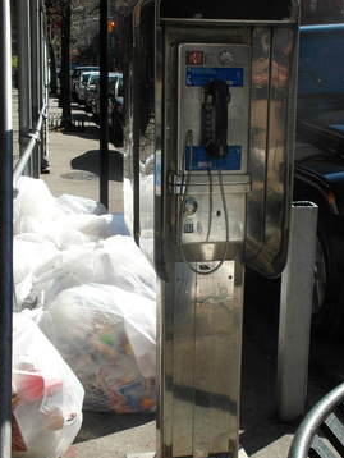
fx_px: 768
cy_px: 253
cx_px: 184
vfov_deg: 33.2
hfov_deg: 25.3
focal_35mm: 58
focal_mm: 6.2
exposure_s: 1/500
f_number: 4.3
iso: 100
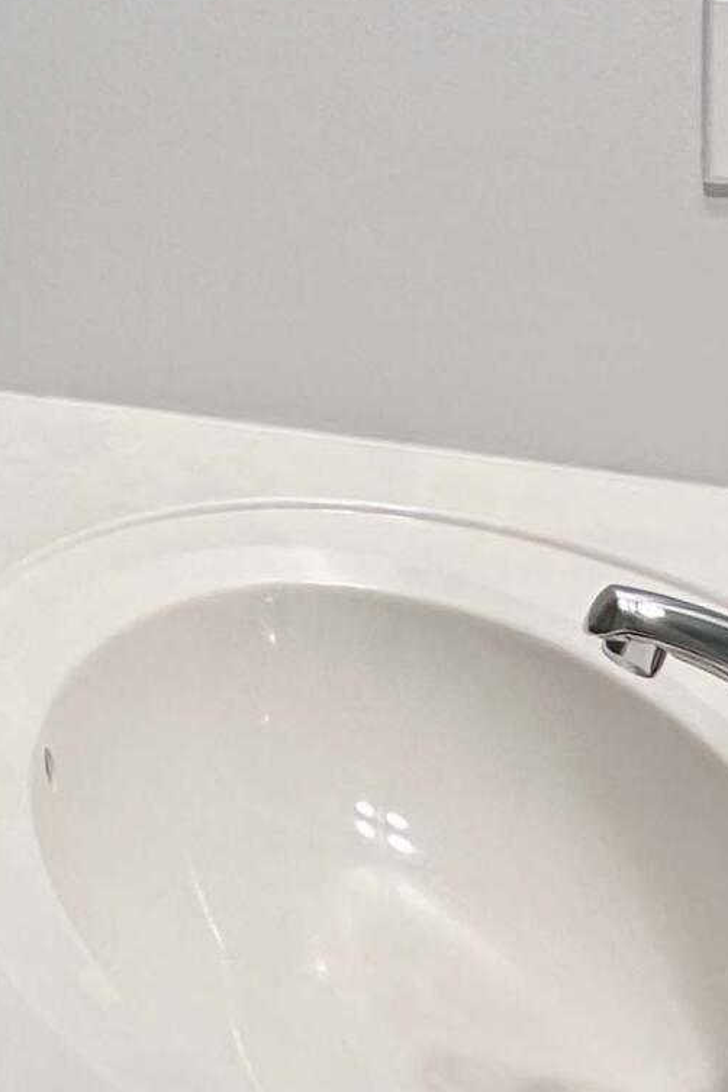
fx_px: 1759
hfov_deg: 20.2
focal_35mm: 58
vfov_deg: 30.2
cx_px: -360
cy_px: -165
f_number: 2.2
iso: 160
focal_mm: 2.22
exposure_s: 1/120
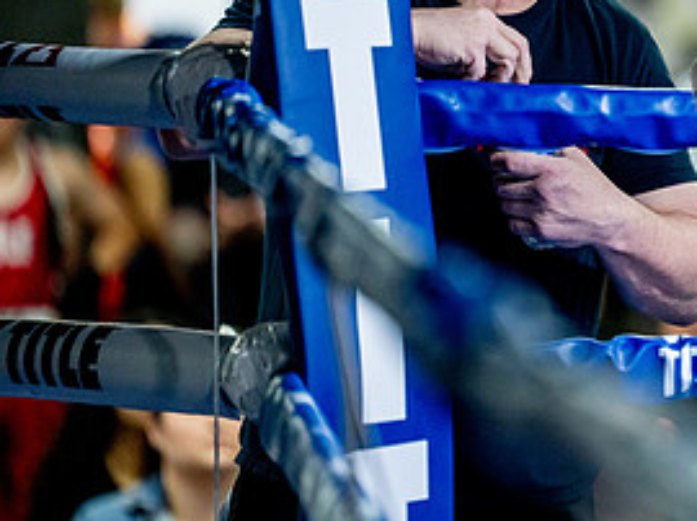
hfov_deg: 6.4
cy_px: 94
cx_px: 697
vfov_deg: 4.8
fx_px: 6236
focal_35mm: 310
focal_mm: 150
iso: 4000
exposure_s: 1/800
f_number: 2
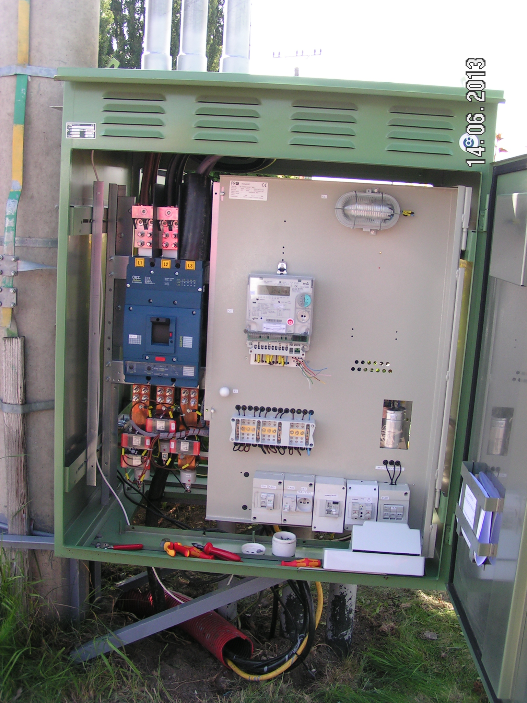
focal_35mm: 38
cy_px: 352
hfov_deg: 37.7
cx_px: 264
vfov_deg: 49.0
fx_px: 771
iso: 50
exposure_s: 1/100
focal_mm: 5.8
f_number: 4.5
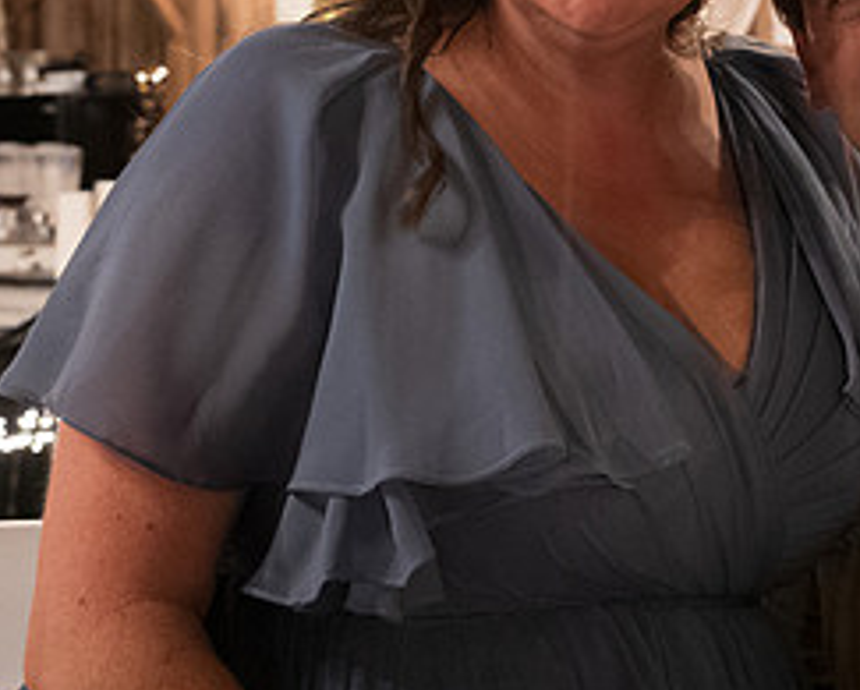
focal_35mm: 85
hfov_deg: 22.0
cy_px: 111
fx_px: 2166
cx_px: 761
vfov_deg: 17.9
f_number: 6.3
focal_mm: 38
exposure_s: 1/40
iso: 6400
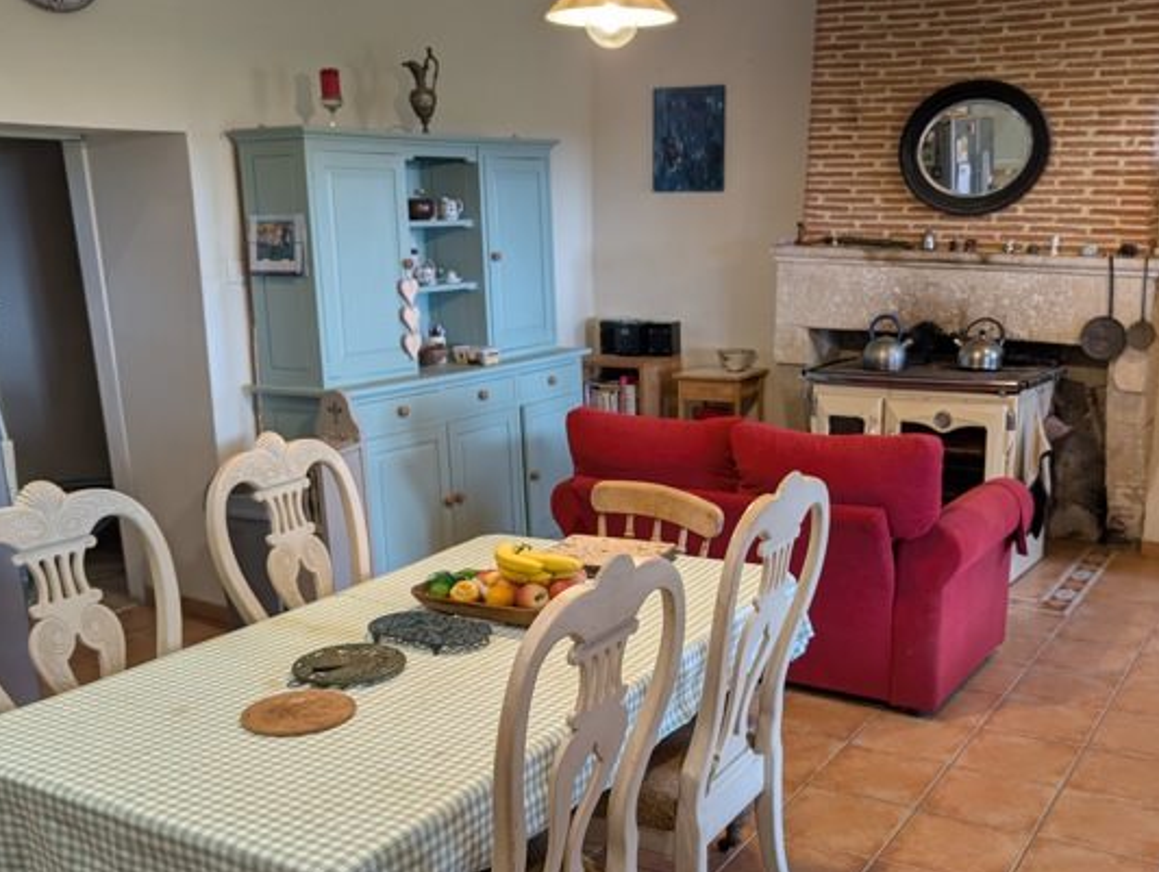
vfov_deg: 39.5
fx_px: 1207
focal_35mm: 36
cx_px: 655
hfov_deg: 51.2
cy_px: 531
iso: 40
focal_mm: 6.9
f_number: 1.68
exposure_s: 1/100
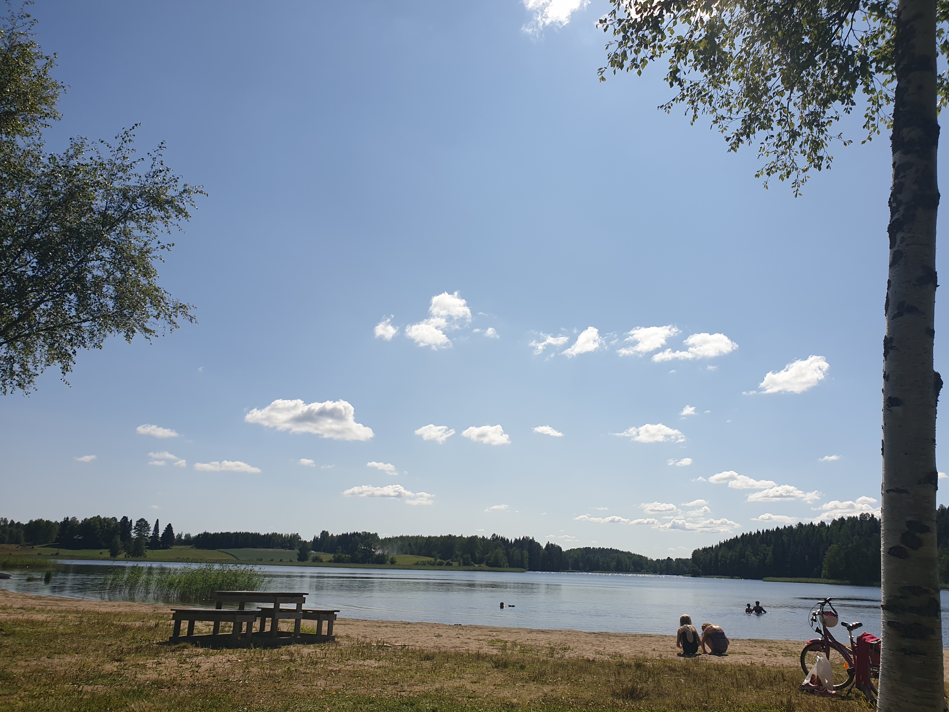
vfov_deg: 51.4
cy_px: 355
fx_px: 740
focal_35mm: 27
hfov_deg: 65.3
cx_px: 491
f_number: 2.4
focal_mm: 4.3
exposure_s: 1/3597
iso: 50
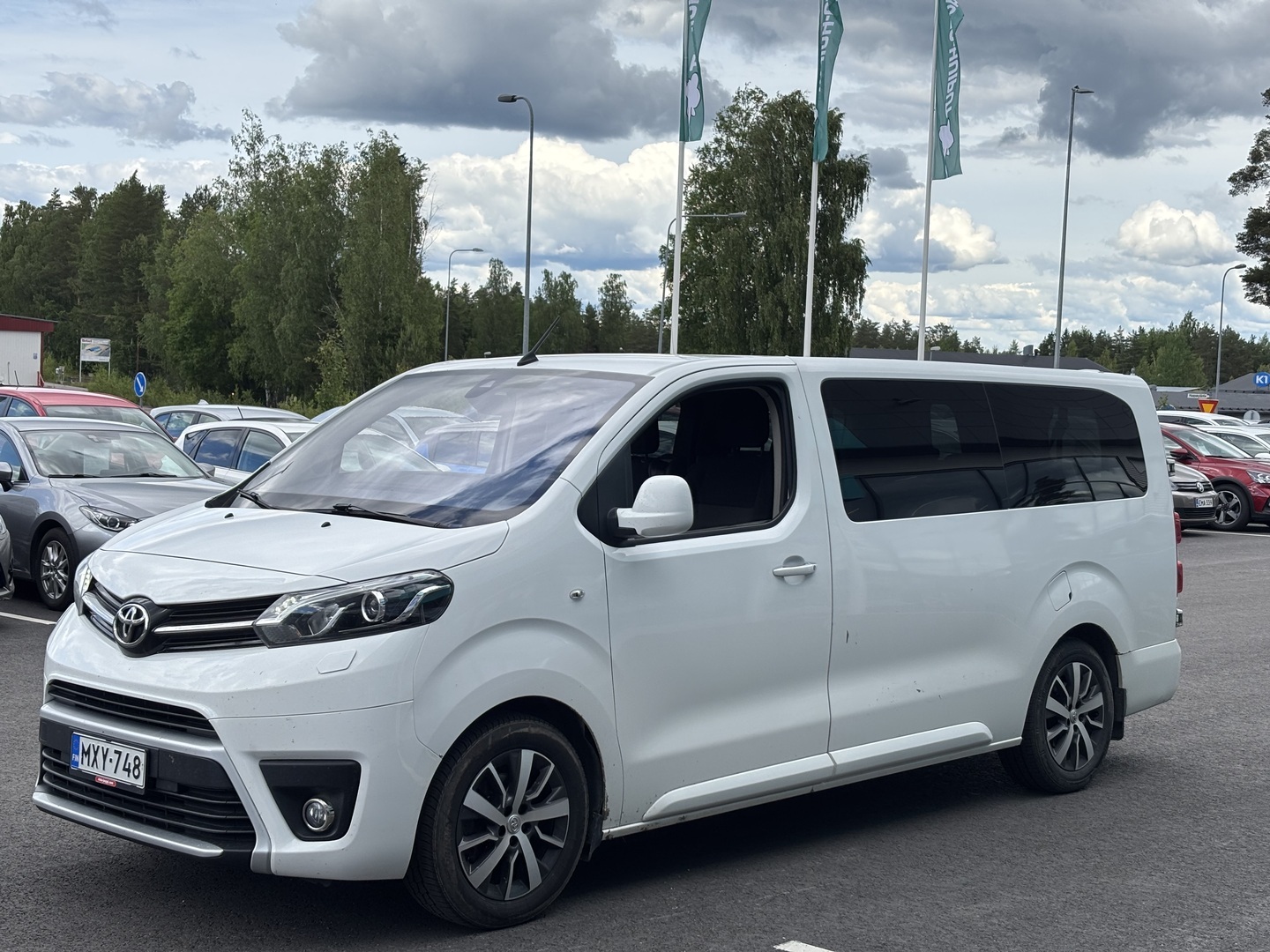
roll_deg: -1.6
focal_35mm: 52
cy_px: 476
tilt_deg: -3.2
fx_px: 1908
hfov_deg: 36.8
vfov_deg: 28.0
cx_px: 635
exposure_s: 1/1876
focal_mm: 5.96
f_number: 1.6
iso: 32
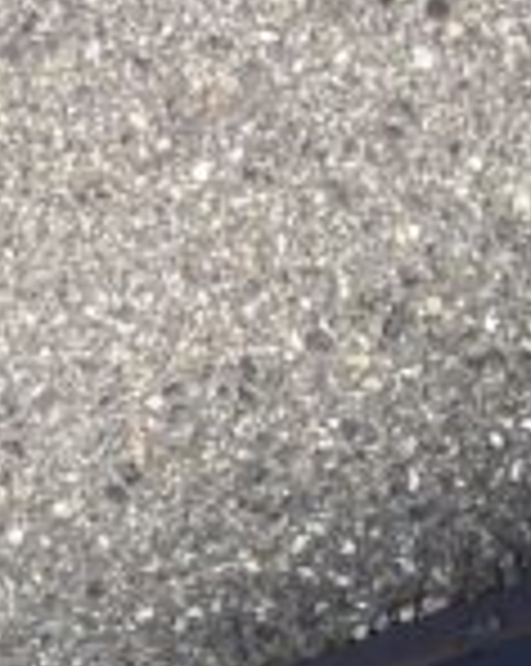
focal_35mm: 189
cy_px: 2079
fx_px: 3720
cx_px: 968
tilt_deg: -82.2
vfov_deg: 8.4
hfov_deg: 7.9
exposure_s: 1/934
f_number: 1.8
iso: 32
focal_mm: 3.99
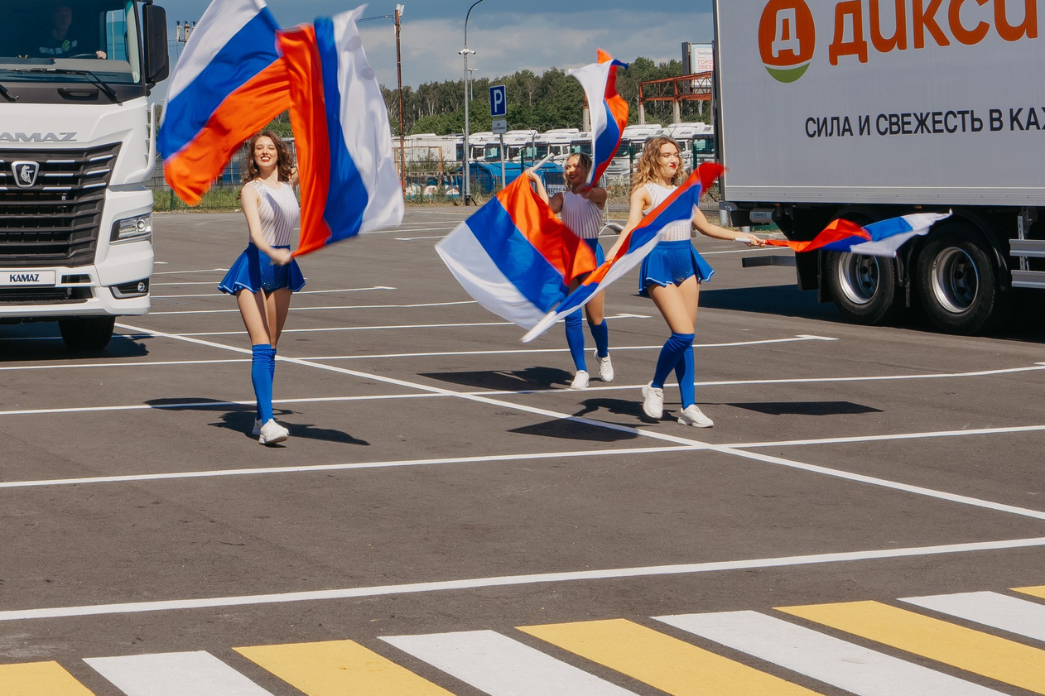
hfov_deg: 28.2
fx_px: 2003
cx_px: 122
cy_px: 120
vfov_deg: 19.5
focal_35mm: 69
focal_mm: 33
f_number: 16
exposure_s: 1/125
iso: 160
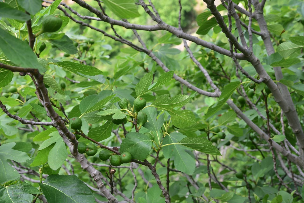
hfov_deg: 39.6
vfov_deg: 27.0
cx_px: 152
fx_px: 422
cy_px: 102
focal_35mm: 50
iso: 320
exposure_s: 1/125
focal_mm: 50
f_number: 9
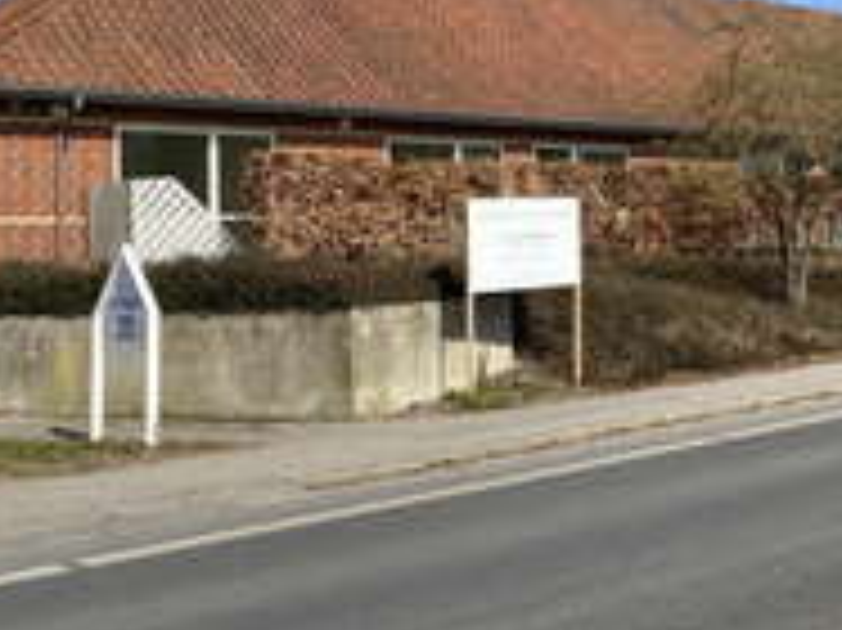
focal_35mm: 52
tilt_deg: +3.3
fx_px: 1264
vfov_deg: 27.8
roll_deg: +2.2
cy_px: 189
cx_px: 786
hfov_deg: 34.4
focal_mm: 4.25
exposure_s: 1/2410
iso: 32
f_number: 1.8
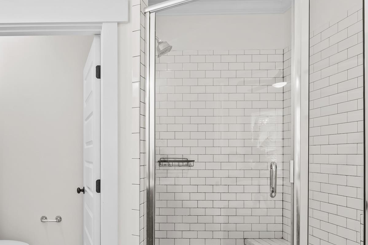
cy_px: 164
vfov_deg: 52.1
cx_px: 103
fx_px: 245
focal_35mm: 24
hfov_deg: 70.0
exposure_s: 1/8
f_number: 8
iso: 800
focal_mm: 14
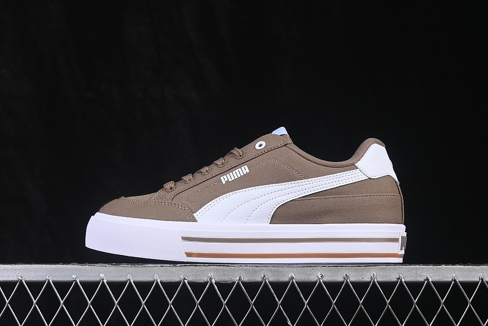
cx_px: 244
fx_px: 1017
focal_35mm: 75
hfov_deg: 27.0
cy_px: 163
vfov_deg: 18.2
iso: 160
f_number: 8
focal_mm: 50
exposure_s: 1/80
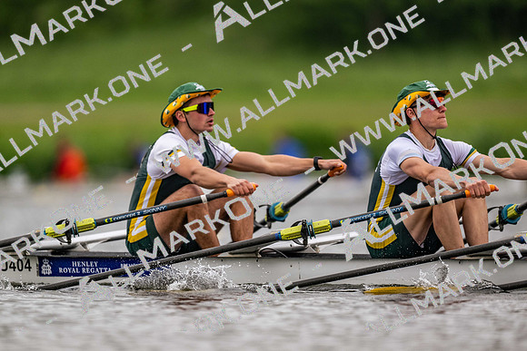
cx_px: 264
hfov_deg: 3.4
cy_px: 176
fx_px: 8785
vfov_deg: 2.3
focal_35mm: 600
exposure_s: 1/2000
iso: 1250
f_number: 4
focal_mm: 600
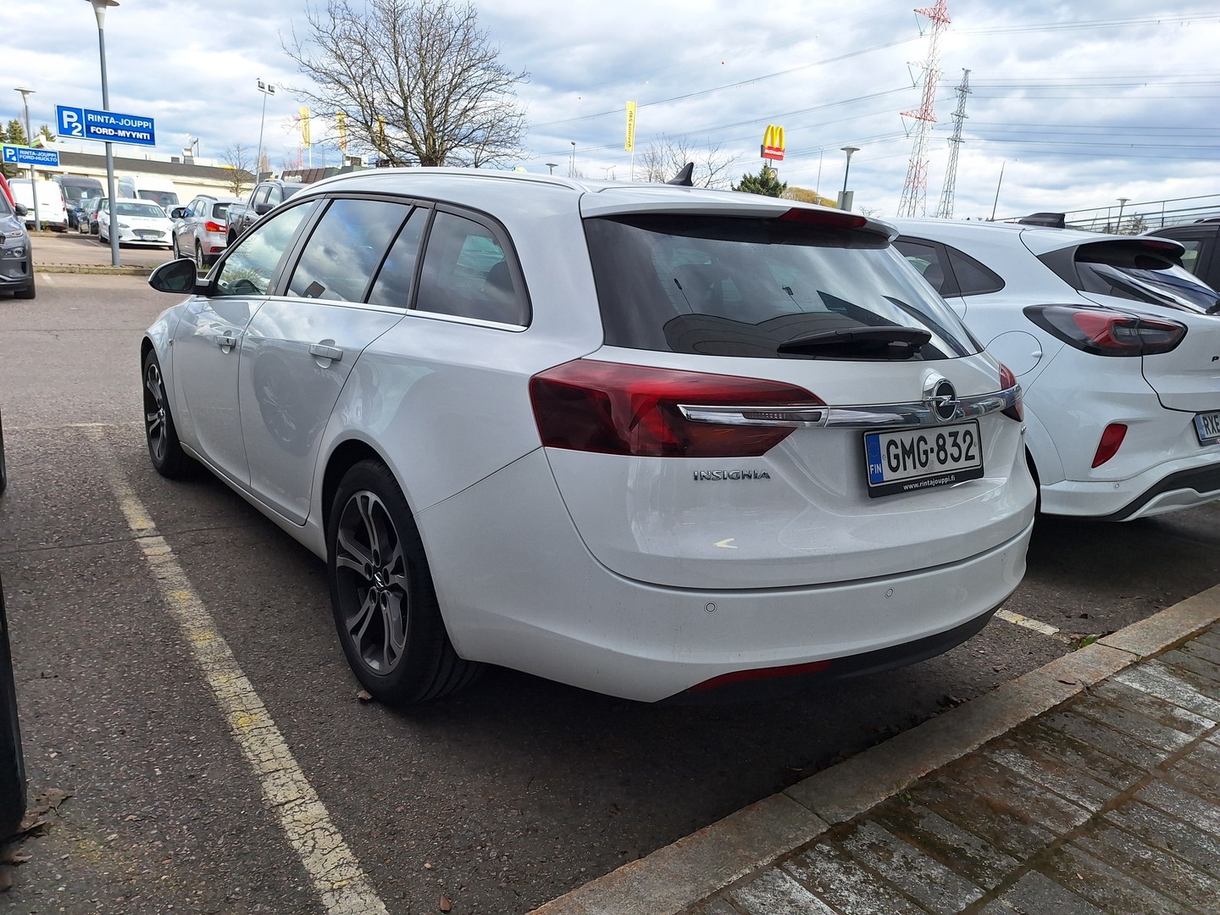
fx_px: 811
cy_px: 458
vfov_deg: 58.9
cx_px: 610
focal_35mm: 23
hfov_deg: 73.9
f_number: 1.8
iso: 40
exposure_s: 1/1120
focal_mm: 5.54
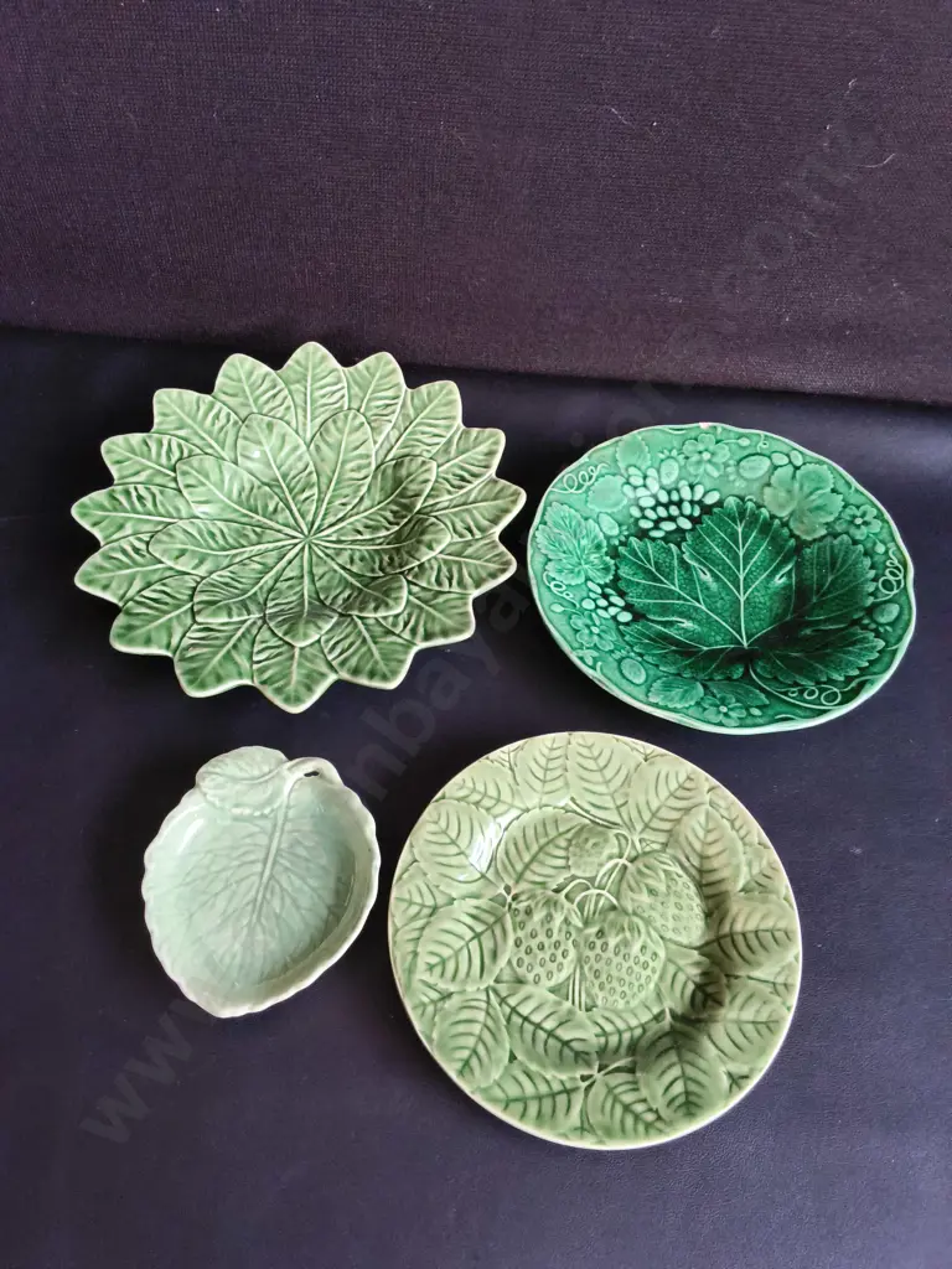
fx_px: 990
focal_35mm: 27
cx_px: 476
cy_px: 634
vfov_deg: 65.3
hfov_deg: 51.4
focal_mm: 2.87
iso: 200
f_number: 2
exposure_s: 1/100
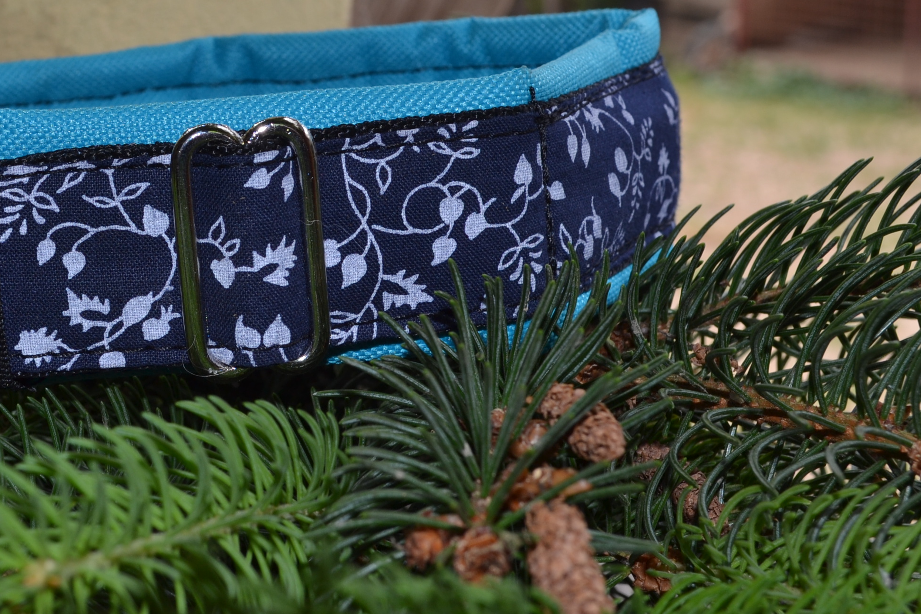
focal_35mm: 80
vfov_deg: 17.0
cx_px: 165
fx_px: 2047
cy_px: 152
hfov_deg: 24.9
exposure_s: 1/60
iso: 100
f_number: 8
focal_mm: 30
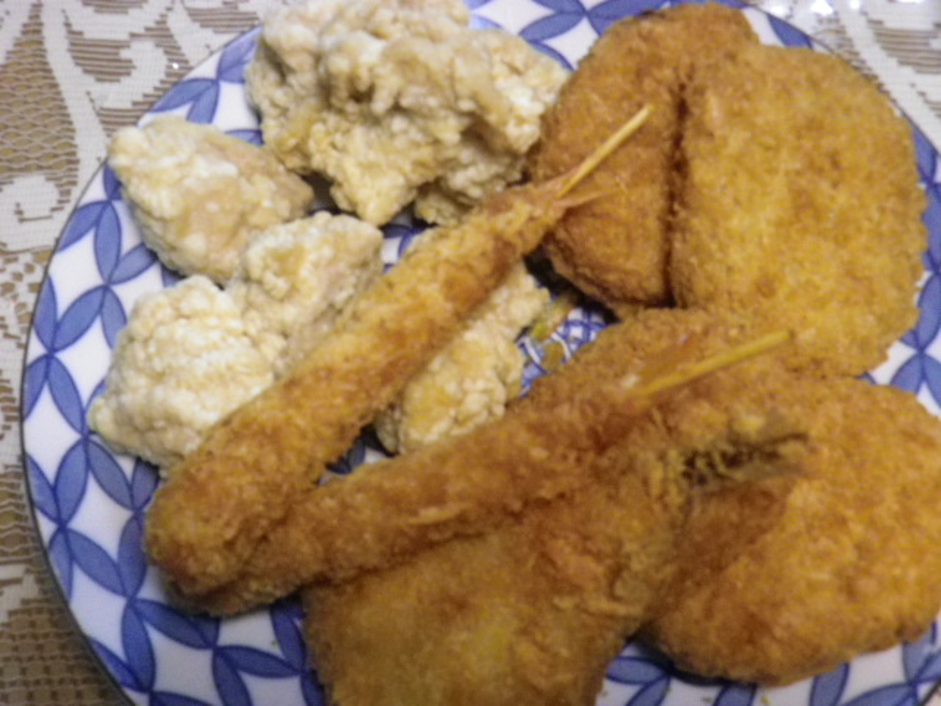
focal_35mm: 41
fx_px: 1115
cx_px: 470
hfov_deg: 45.8
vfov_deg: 35.1
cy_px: 353
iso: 800
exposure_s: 1/50
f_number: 3.9
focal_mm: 7.3
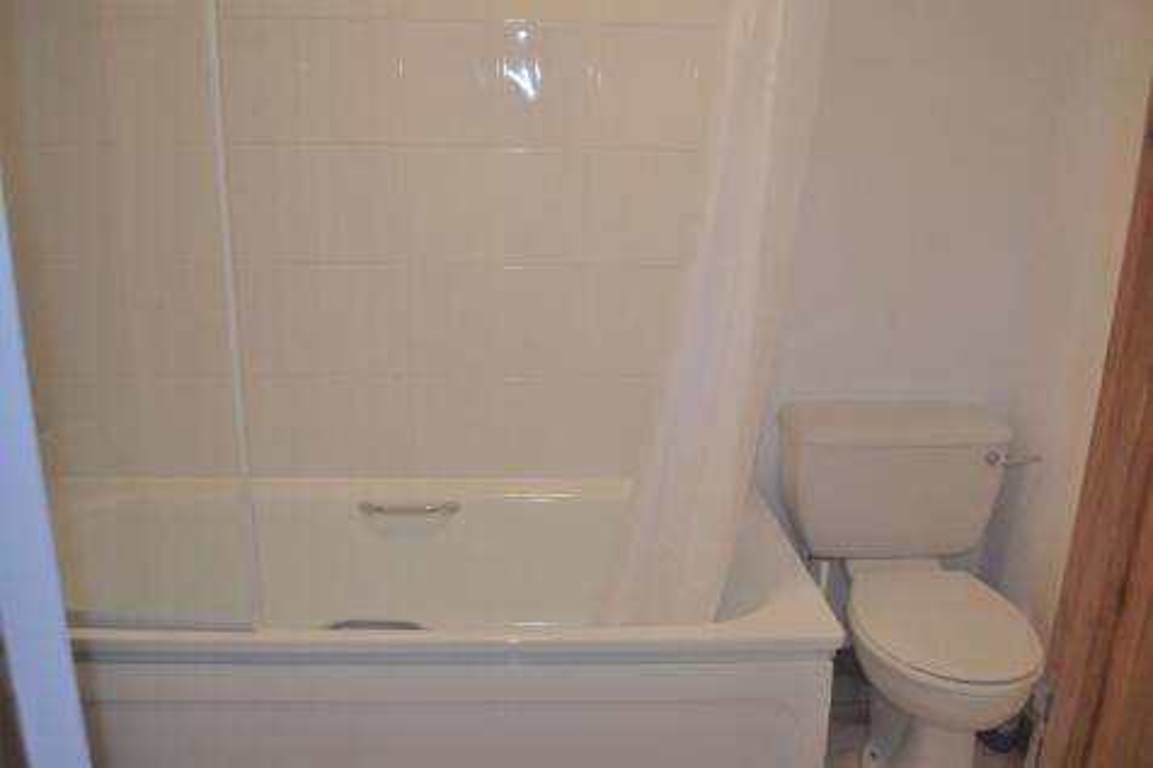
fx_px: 864
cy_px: 384
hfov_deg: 67.4
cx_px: 576
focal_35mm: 27
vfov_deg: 47.9
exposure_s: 1/60
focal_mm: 18
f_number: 3.5
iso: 400
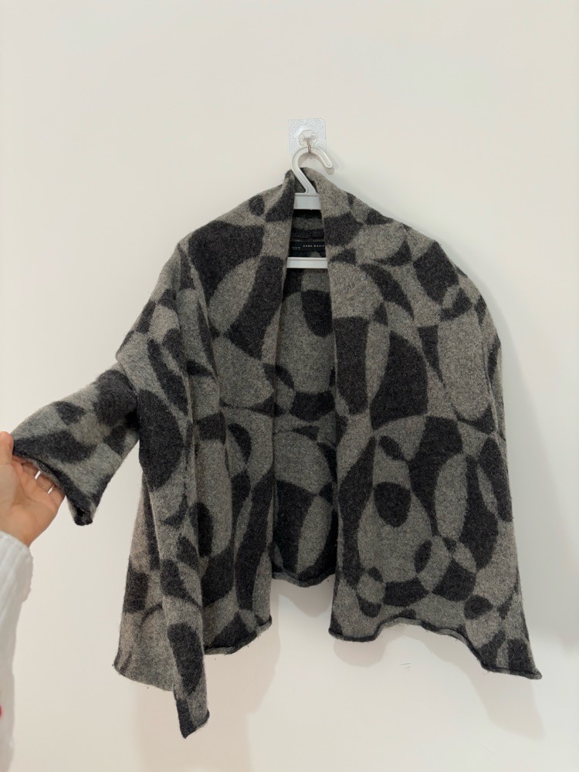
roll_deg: +0.6
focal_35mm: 26
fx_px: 580
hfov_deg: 53.1
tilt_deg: -3.6
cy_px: 386
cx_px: 290
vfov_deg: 67.3
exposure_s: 1/50
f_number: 1.6
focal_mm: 5.96
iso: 250
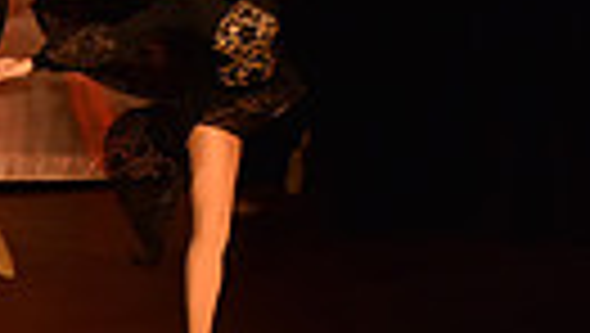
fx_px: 5090
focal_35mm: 325
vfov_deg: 3.8
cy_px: 200
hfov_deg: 6.4
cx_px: -644
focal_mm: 70
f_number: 4.5
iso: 2000
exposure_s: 1/250
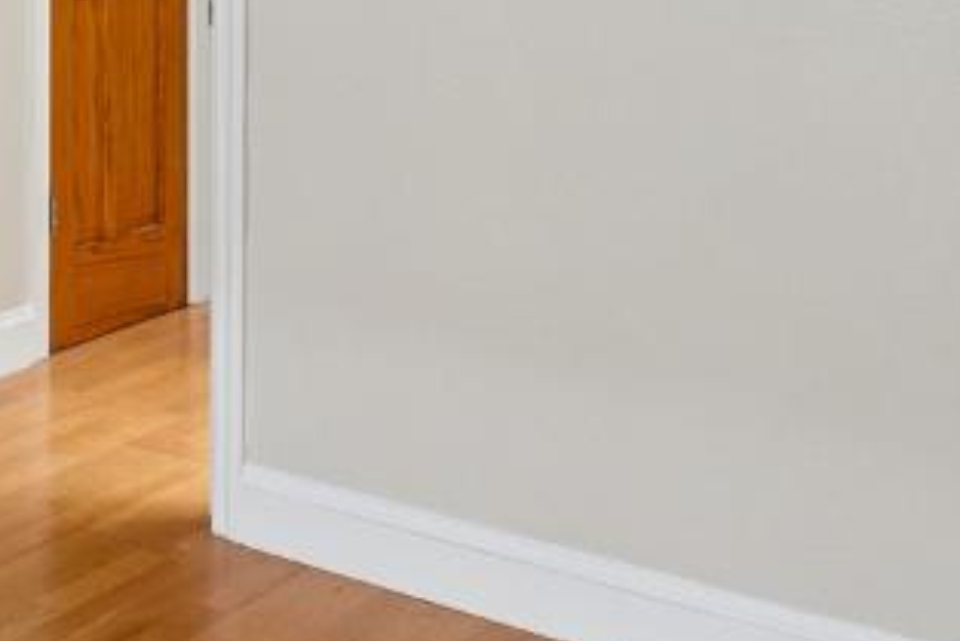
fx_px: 1787
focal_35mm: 67
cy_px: -159
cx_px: -159
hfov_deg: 27.0
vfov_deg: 19.0
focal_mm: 14
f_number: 8
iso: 640
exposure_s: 1/60
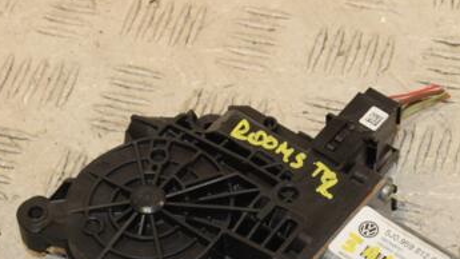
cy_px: 216
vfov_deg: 9.2
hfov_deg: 16.4
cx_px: 255
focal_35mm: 131
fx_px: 1598
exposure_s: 1/200
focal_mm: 48
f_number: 7.1
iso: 800
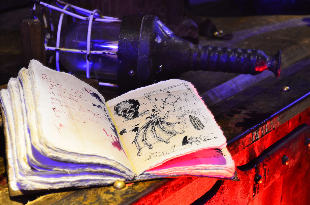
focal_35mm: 93
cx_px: 155
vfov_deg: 14.6
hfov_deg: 22.0
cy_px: 102
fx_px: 799
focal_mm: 62
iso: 100
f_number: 7.1
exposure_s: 3
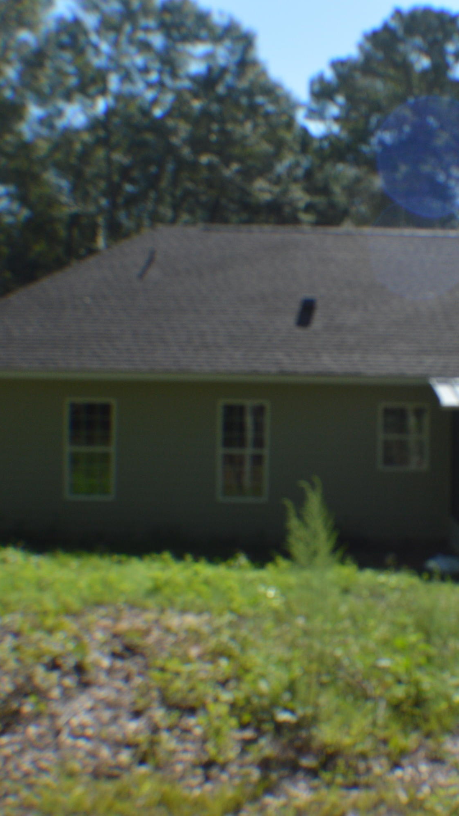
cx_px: 424
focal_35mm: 71
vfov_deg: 29.7
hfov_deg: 16.7
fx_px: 1537
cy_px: 408
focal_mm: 30
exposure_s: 1/1250
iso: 400
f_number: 5.6
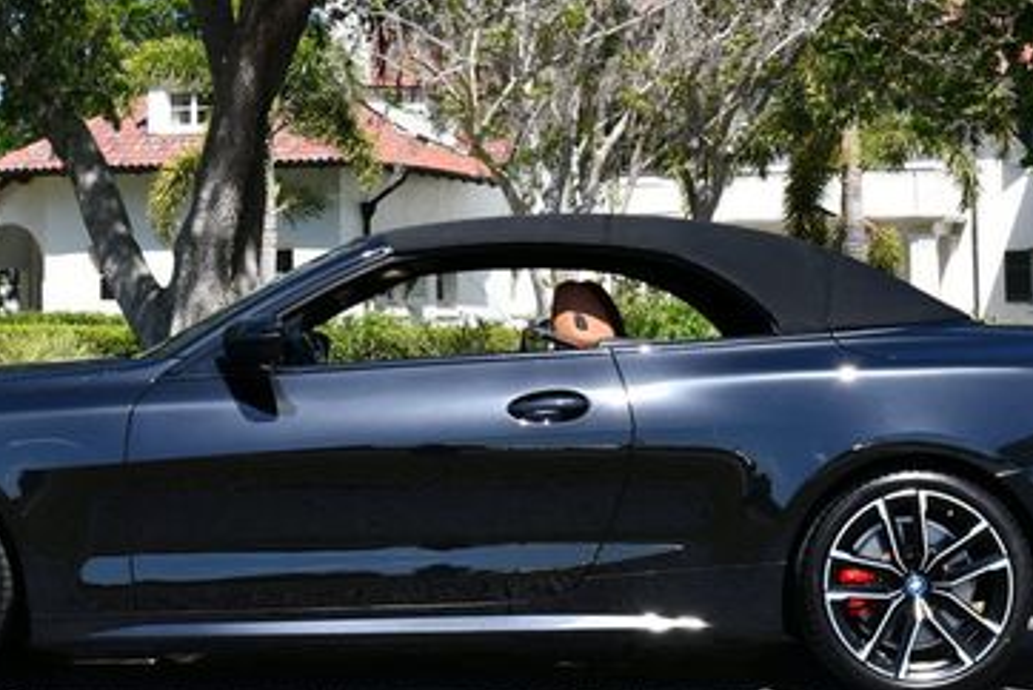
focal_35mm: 92
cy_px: 194
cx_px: 439
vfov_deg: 14.8
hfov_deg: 22.1
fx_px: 2642
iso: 160
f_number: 8
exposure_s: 1/250
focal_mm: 26
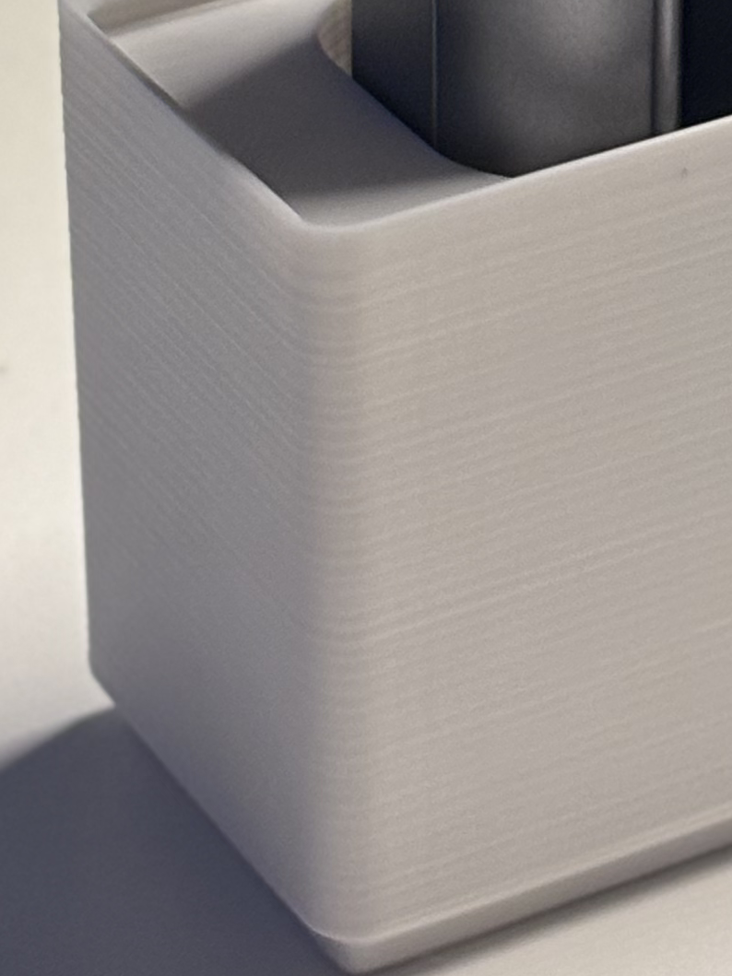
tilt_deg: -24.6
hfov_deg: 7.5
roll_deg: +0.1
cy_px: -374
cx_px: 640
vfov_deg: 9.8
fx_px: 5584
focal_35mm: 198
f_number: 1.6
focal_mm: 5.96
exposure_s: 1/40
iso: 160
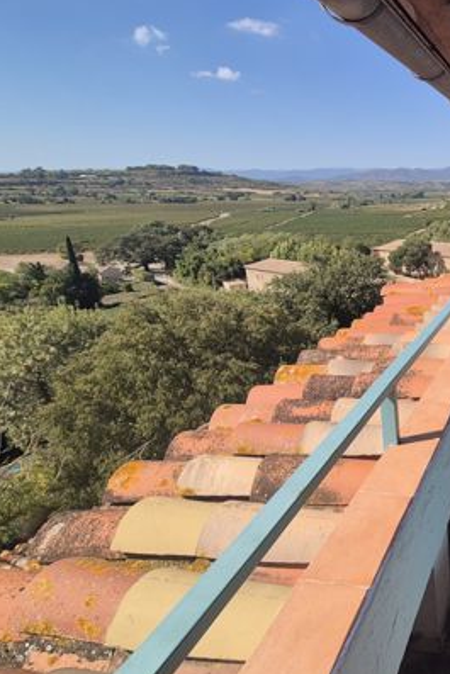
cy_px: 357
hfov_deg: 42.8
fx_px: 450
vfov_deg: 73.7
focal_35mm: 24
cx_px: 483
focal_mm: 2.2
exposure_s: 1/2448
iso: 50
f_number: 2.2
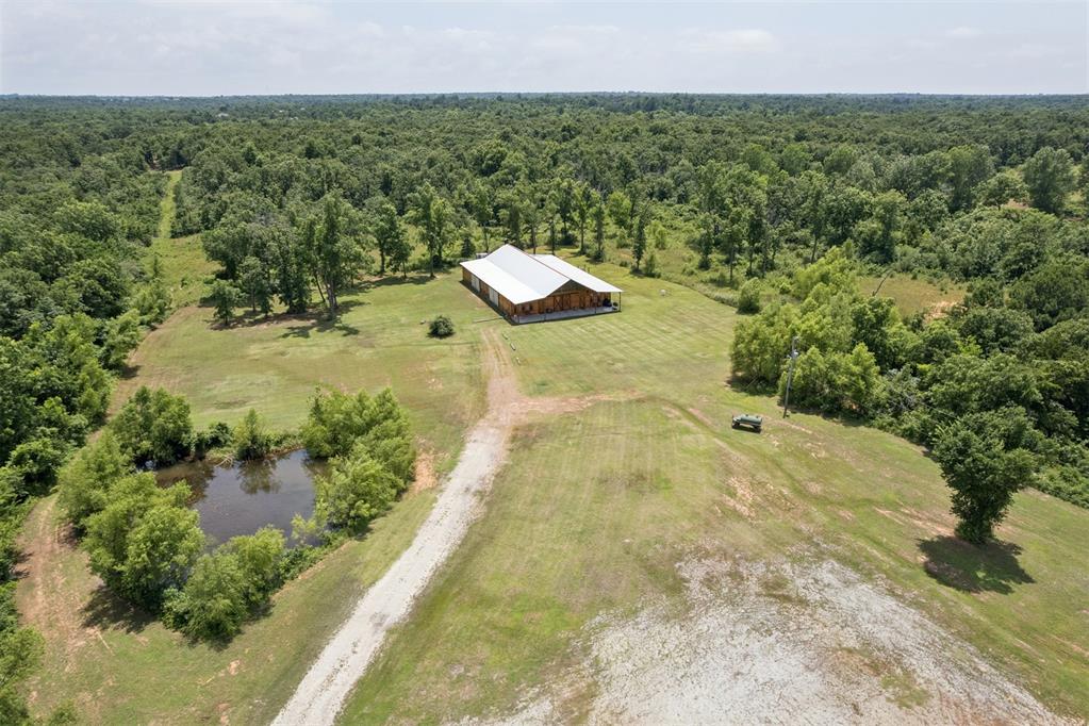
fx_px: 665
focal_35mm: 22
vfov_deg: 57.2
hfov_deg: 78.6
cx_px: 544
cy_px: 363
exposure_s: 1/2000
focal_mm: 8.4
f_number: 2.8
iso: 120
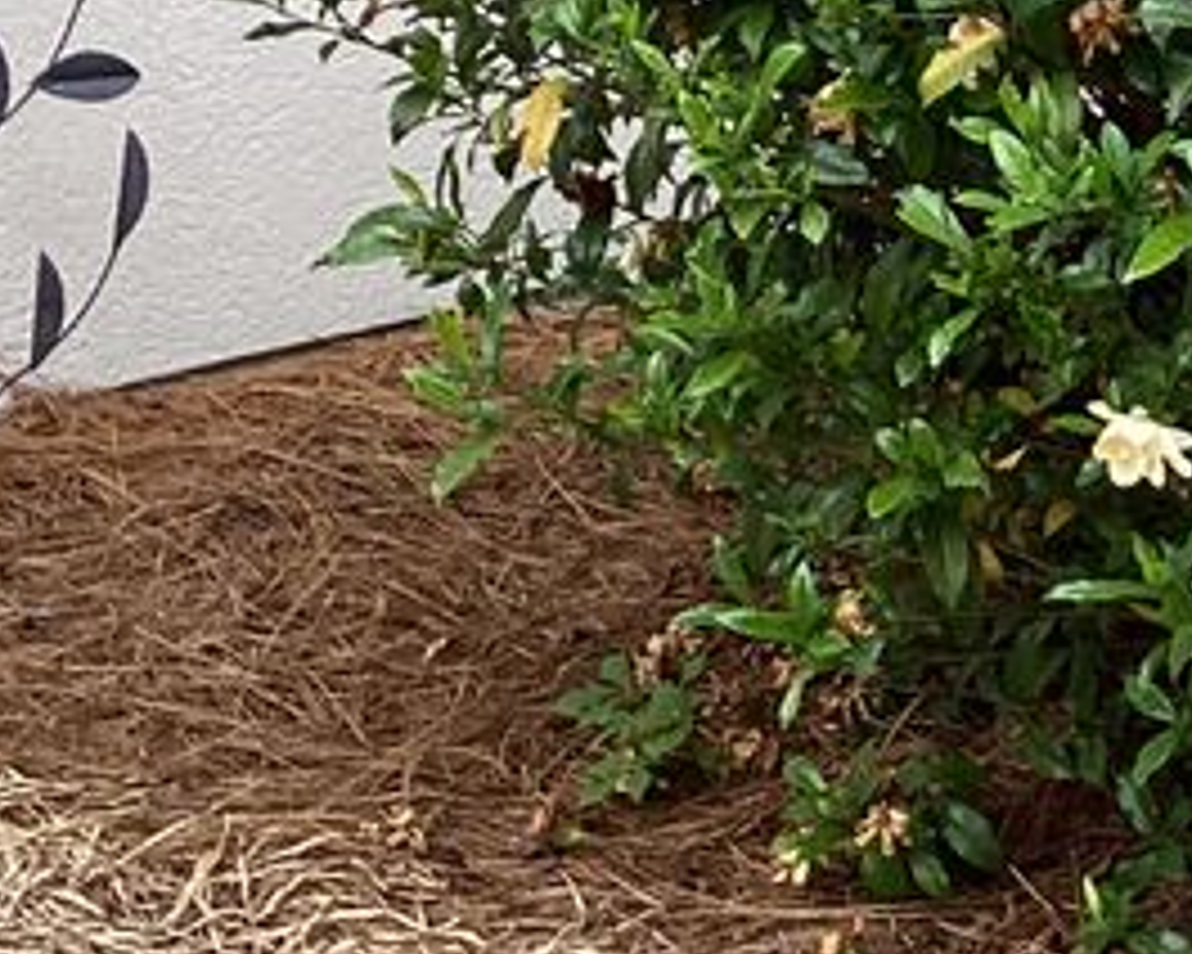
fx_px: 4022
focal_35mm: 114
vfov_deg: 13.4
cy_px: 128
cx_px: 1626
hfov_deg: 15.9
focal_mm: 3.3
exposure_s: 1/120
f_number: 2.4
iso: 64
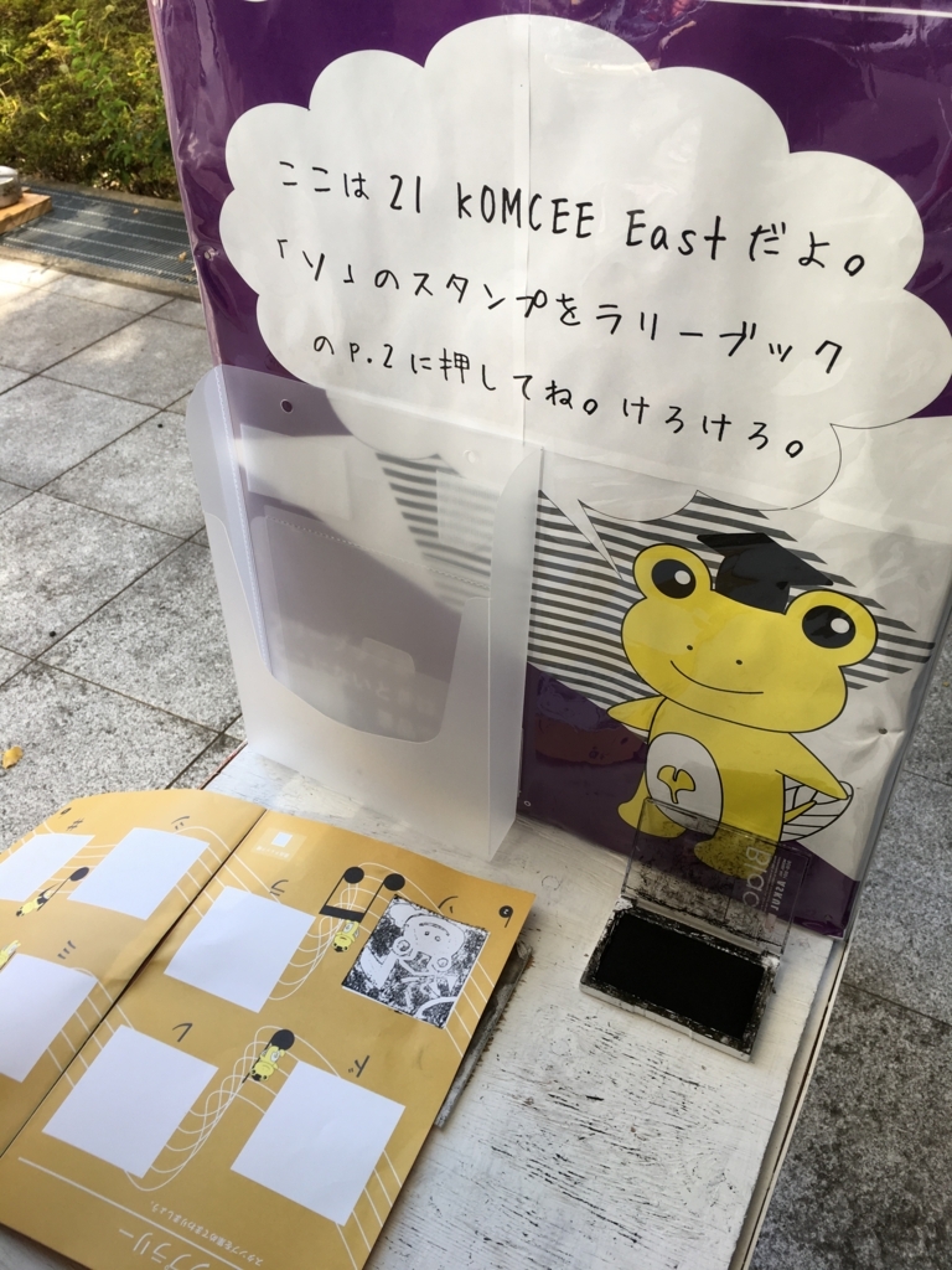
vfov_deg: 61.7
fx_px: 1063
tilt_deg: -39.2
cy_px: 635
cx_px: 476
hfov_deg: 48.2
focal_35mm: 29
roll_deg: +0.8
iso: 25
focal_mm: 4.15
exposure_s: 1/120
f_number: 2.2
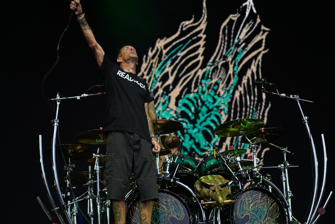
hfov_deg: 19.5
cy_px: 112
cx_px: 168
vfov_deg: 13.0
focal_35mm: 105
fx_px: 977
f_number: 4
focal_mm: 105
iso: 250
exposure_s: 1/125
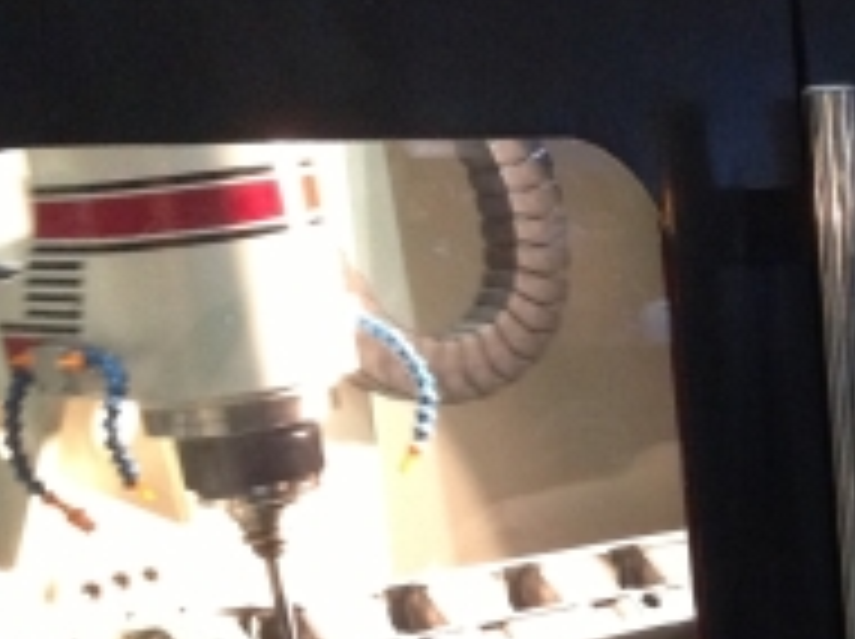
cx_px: 1022
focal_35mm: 92
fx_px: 2269
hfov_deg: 20.0
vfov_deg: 15.6
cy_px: 709
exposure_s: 1/15
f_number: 2.4
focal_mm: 4.28
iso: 320
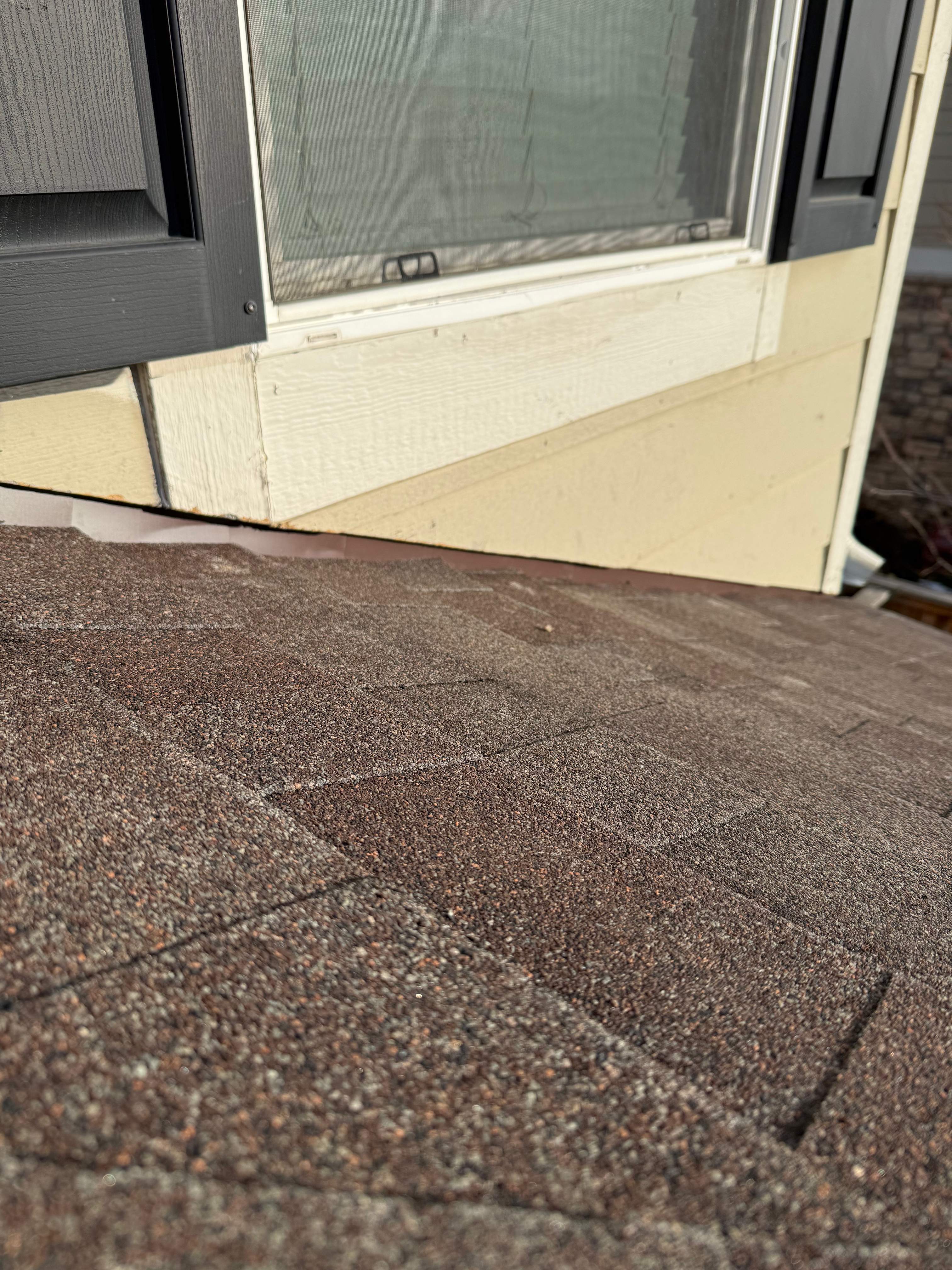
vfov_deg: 71.6
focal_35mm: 24
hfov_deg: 56.8
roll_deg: -0.5
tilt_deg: -27.6
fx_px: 880
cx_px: 476
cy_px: 635
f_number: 1.78
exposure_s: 1/4975
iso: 80
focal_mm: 6.76
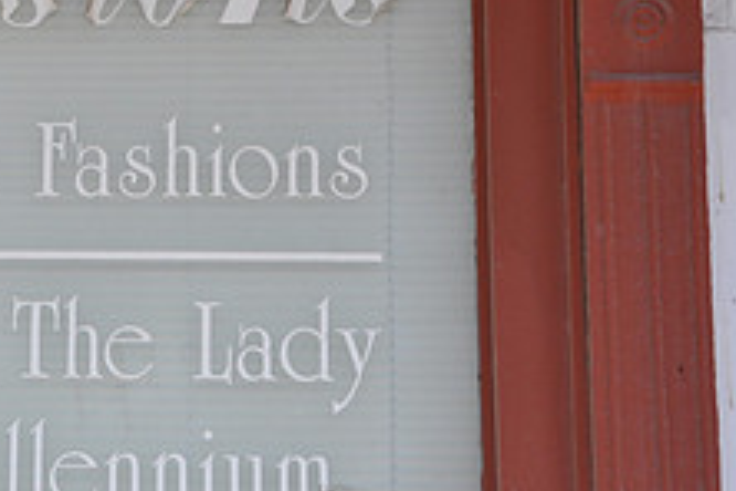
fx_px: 2719
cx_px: -20
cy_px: 71
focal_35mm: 133
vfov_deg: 10.3
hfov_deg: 15.1
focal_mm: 34
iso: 200
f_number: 7.1
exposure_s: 1/200
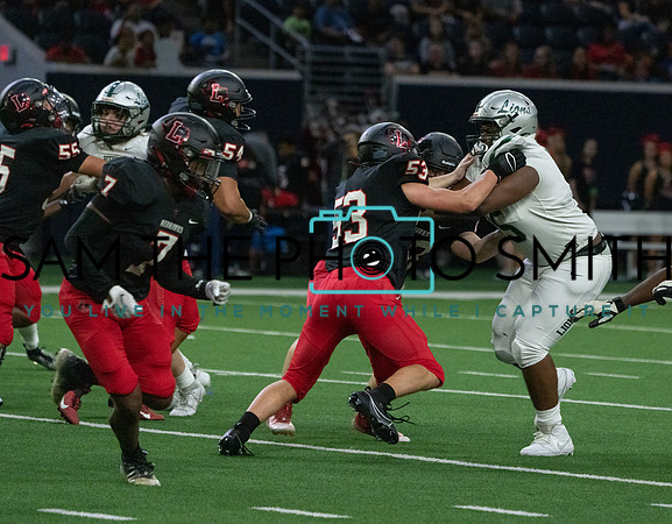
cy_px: 246
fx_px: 6394
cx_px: 417
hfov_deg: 6.0
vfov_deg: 4.7
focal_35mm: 325
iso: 8000
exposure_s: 1/1000
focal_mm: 276
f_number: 5.6
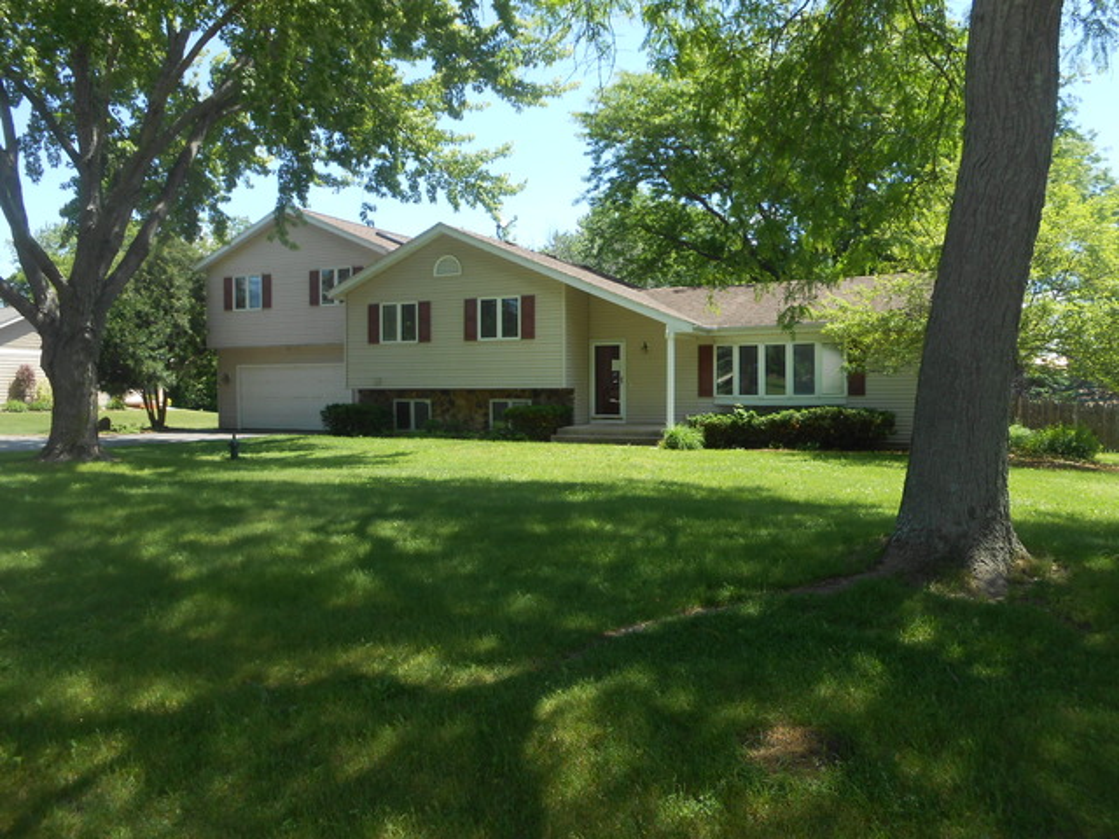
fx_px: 840
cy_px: 420
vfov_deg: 53.1
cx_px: 560
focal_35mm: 26
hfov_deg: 67.3
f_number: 3.5
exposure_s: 1/250
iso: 80
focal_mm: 4.6
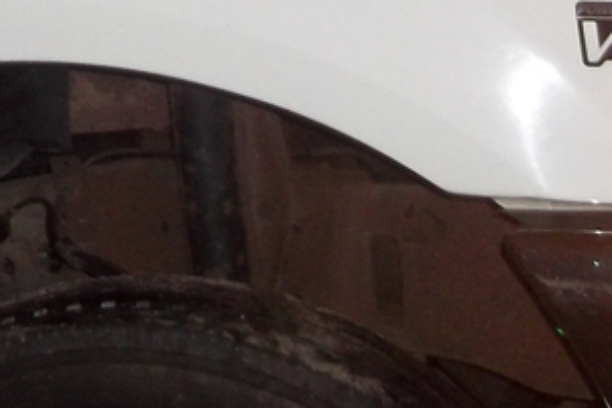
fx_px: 2704
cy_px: -556
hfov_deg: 12.5
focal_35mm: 159
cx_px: -207
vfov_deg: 8.0
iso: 160
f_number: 2.9
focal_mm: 5.7
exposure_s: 1/30
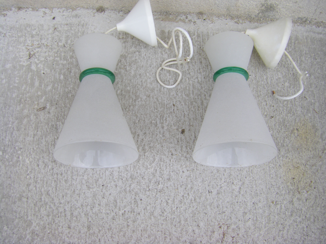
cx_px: 163
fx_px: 358
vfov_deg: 37.7
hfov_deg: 49.0
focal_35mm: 38
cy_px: 122
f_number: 3.5
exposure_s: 1/250
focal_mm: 6.3
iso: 64
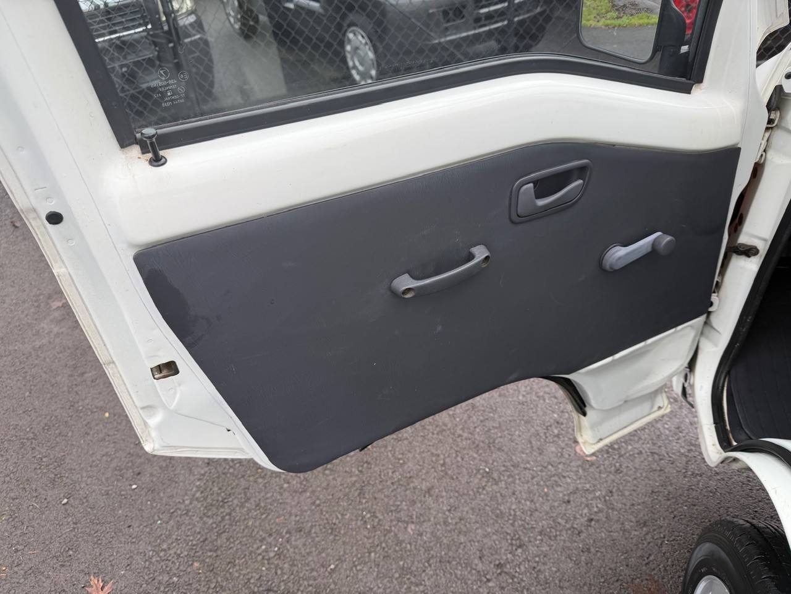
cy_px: 297
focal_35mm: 24
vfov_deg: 56.8
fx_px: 548
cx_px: 396
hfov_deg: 71.6
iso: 80
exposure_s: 1/517
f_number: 1.78
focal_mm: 6.76
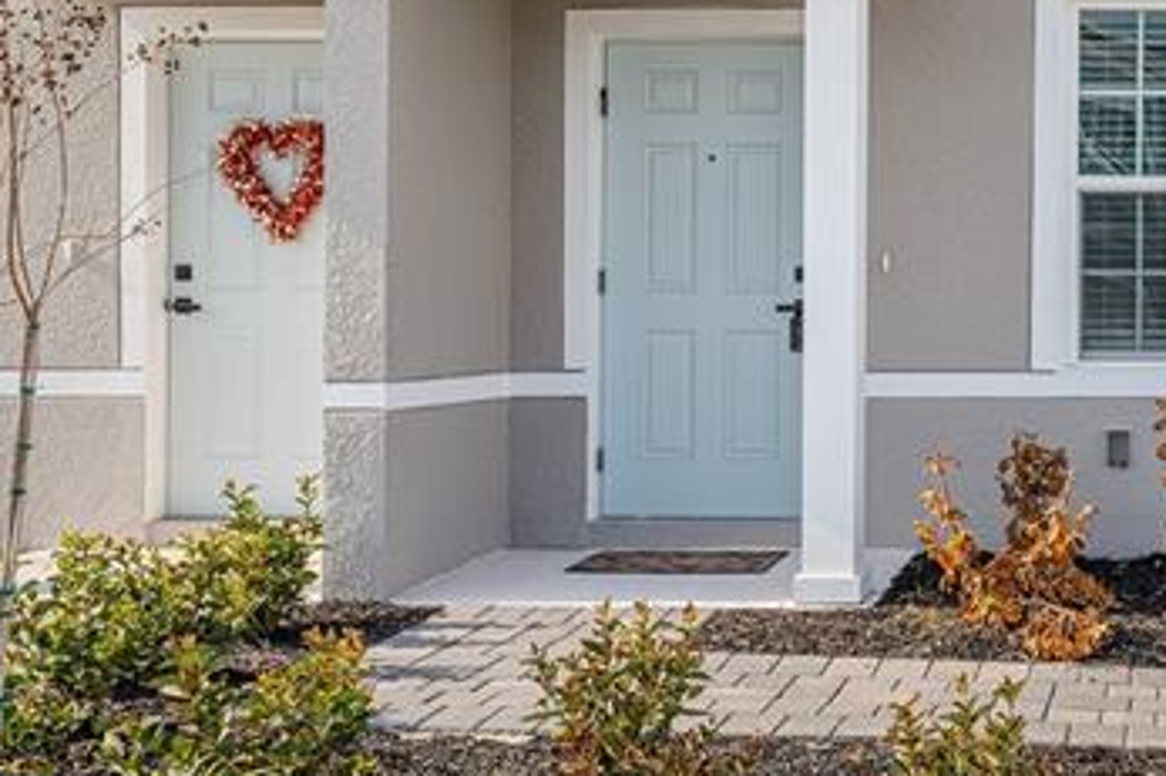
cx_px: 1183
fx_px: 1813
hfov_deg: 32.6
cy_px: 262
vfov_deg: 24.1
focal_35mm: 56
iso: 160
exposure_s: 1/320
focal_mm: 19
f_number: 8
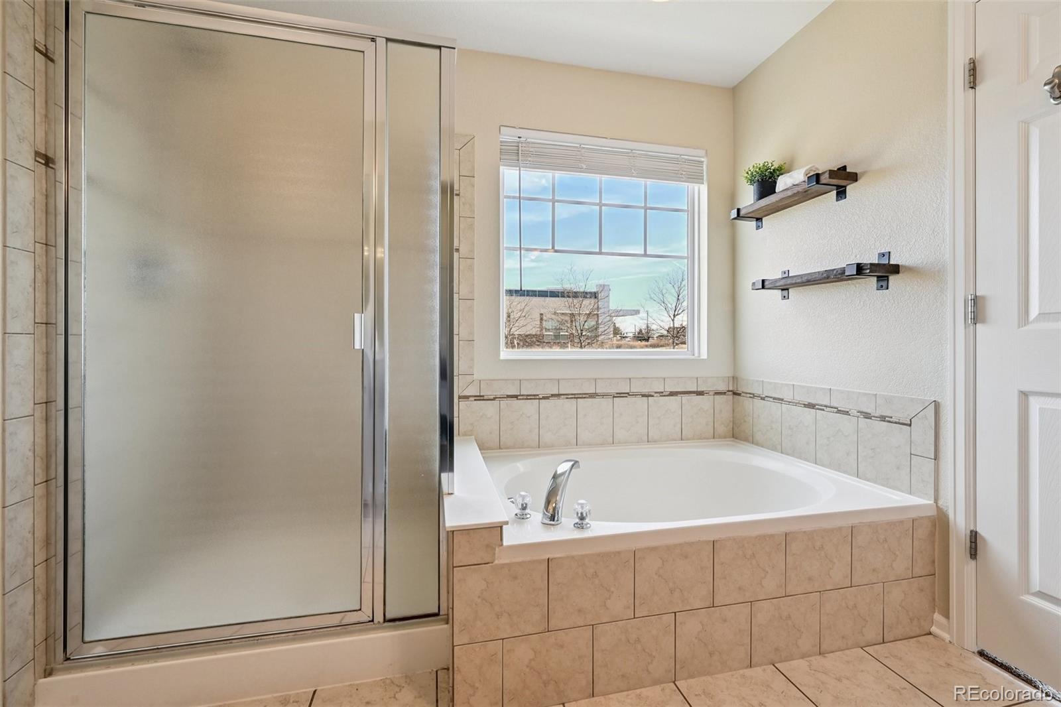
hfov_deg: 100.4
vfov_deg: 77.3
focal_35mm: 15
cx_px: 530
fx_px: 442
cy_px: 354
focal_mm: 15
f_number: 10
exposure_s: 1/60
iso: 400
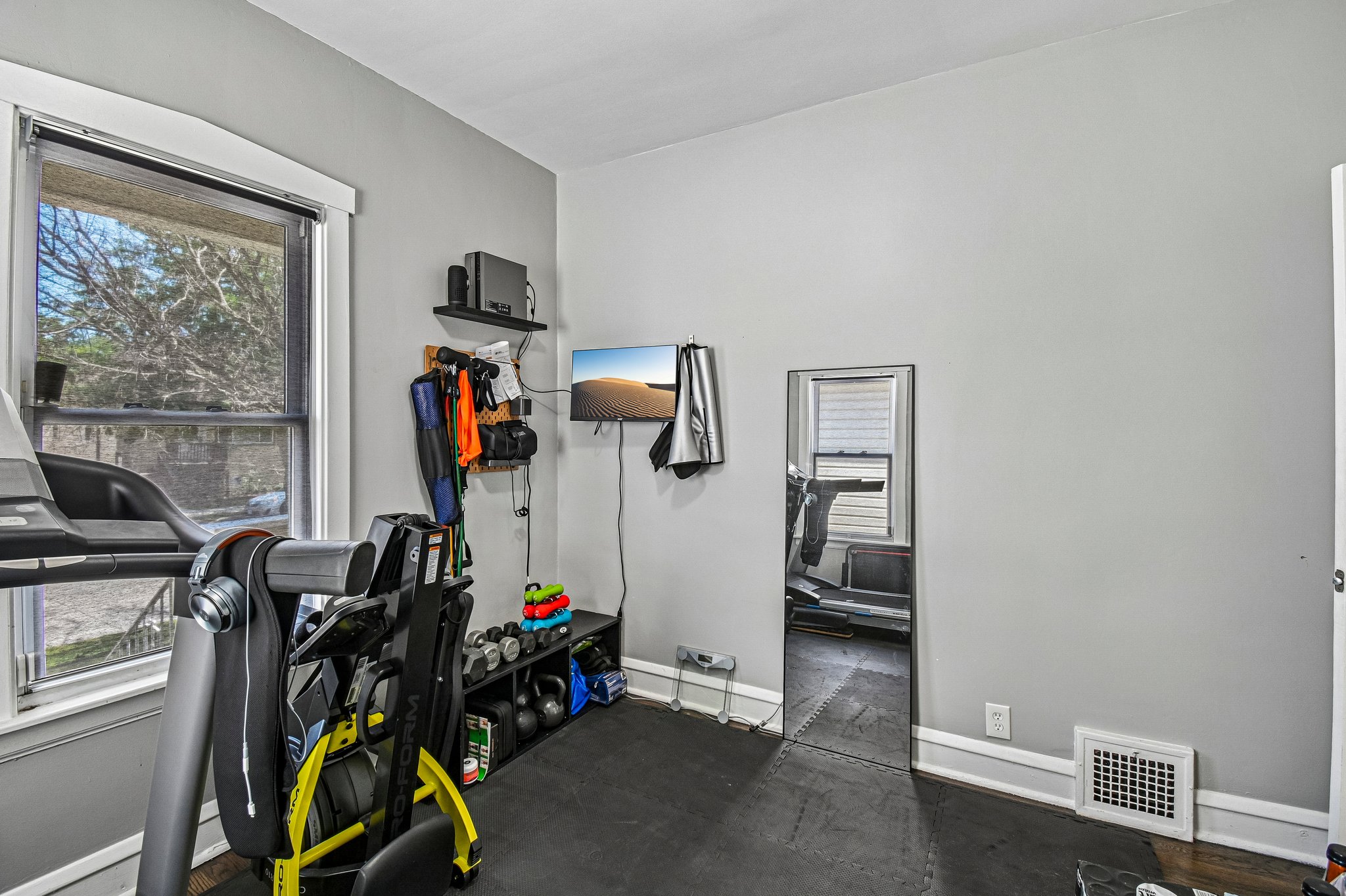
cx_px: 673
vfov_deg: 77.3
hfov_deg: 100.4
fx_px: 561
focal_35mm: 15
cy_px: 448
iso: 400
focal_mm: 10
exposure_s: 1/15
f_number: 8
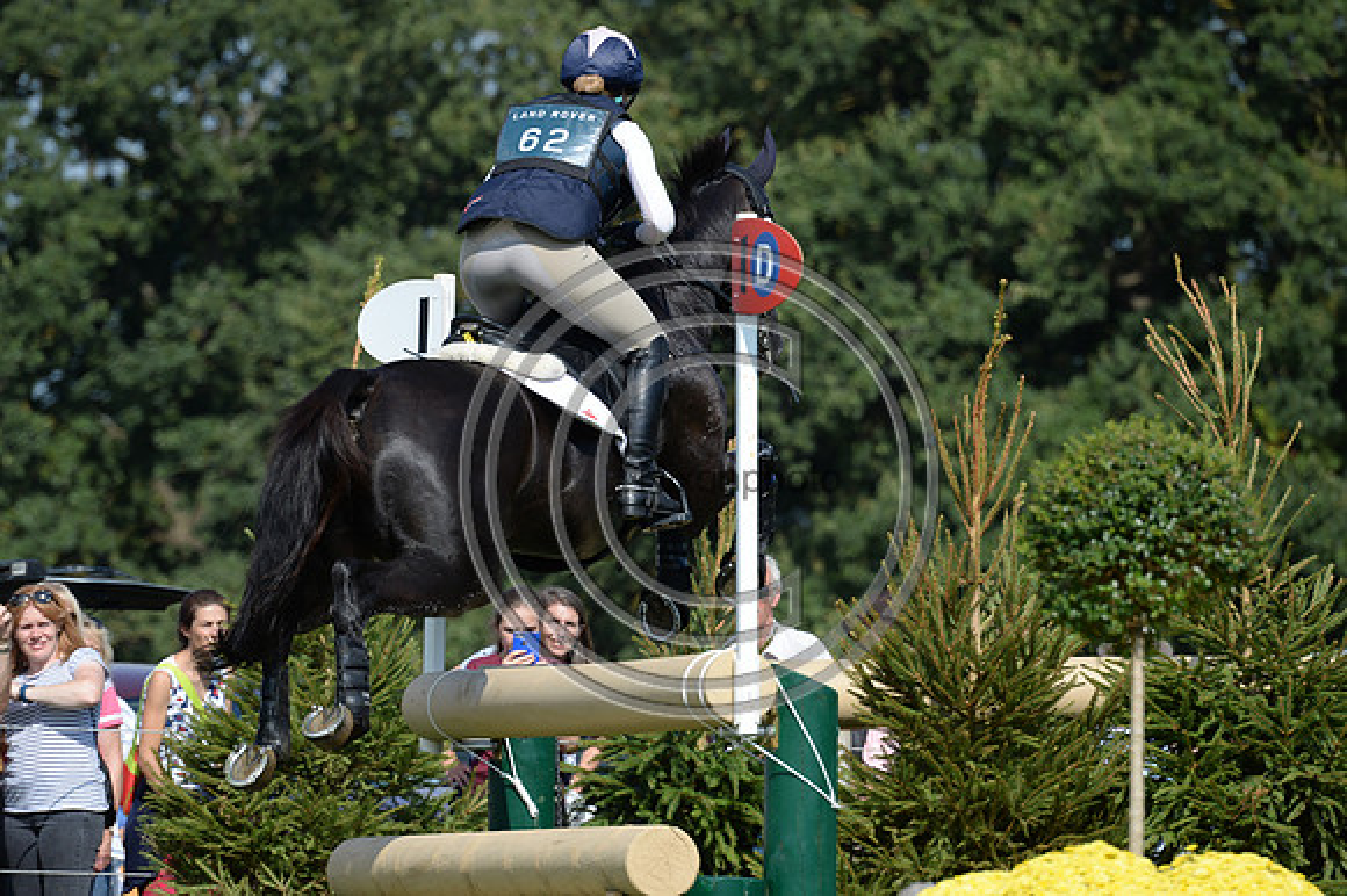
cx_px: 674
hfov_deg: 5.2
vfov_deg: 3.4
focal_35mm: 400
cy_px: 448
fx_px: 14958
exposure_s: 1/1000
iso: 400
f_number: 8
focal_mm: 400
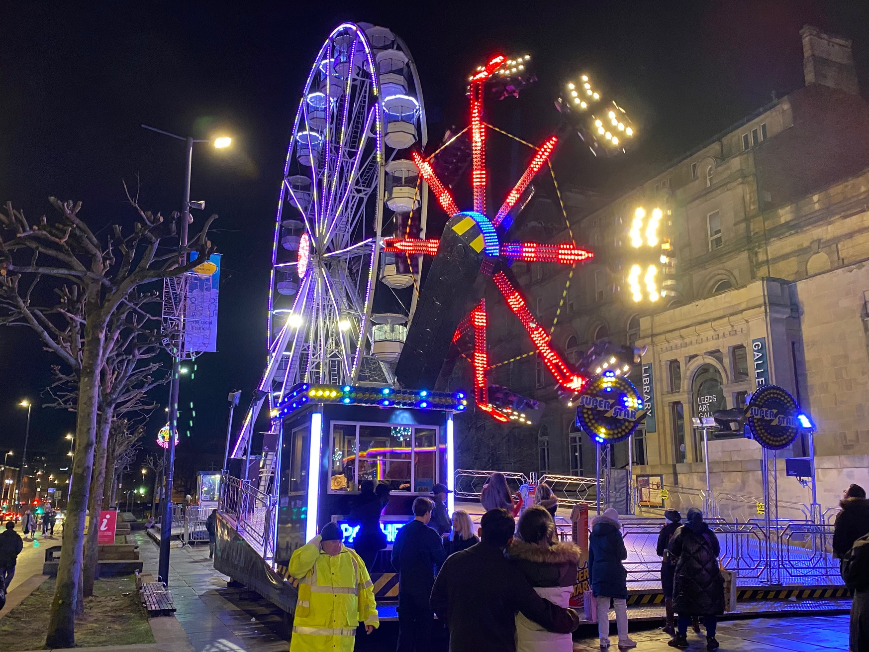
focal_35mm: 30
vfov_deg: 46.8
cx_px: 419
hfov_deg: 60.0
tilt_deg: +13.7
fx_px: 753
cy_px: 318
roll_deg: -0.9
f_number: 1.8
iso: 400
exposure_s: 1/34
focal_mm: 4.25
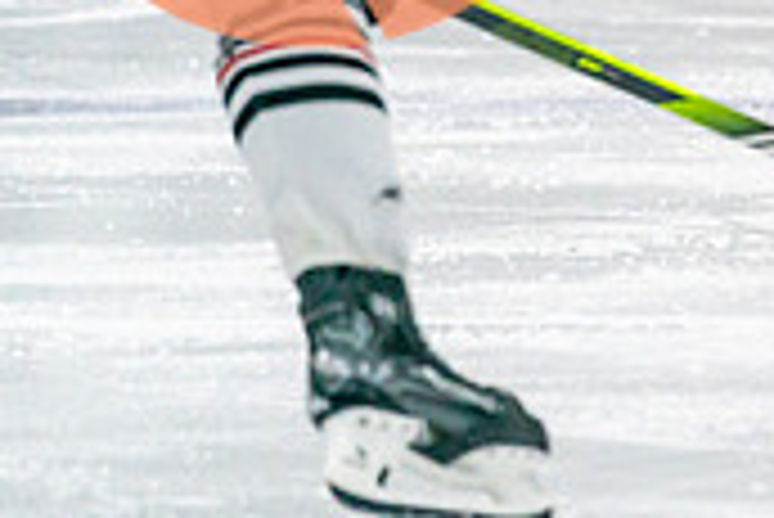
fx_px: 16310
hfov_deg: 2.7
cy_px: -268
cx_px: 1431
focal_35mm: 758
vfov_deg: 1.8
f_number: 2.8
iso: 3200
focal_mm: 195
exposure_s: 1/1250
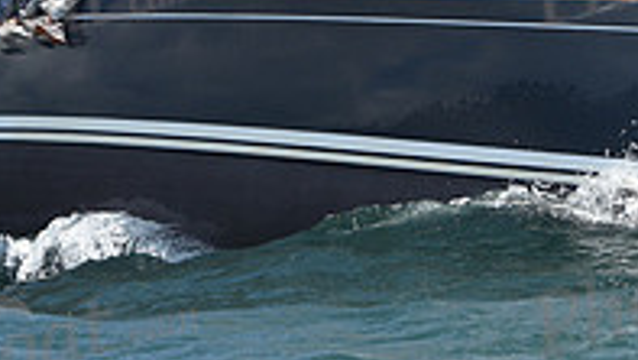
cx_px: 369
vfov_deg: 5.6
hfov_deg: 10.0
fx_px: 3656
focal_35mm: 216
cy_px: -180
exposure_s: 1/1250
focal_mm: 70
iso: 250
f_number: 6.3
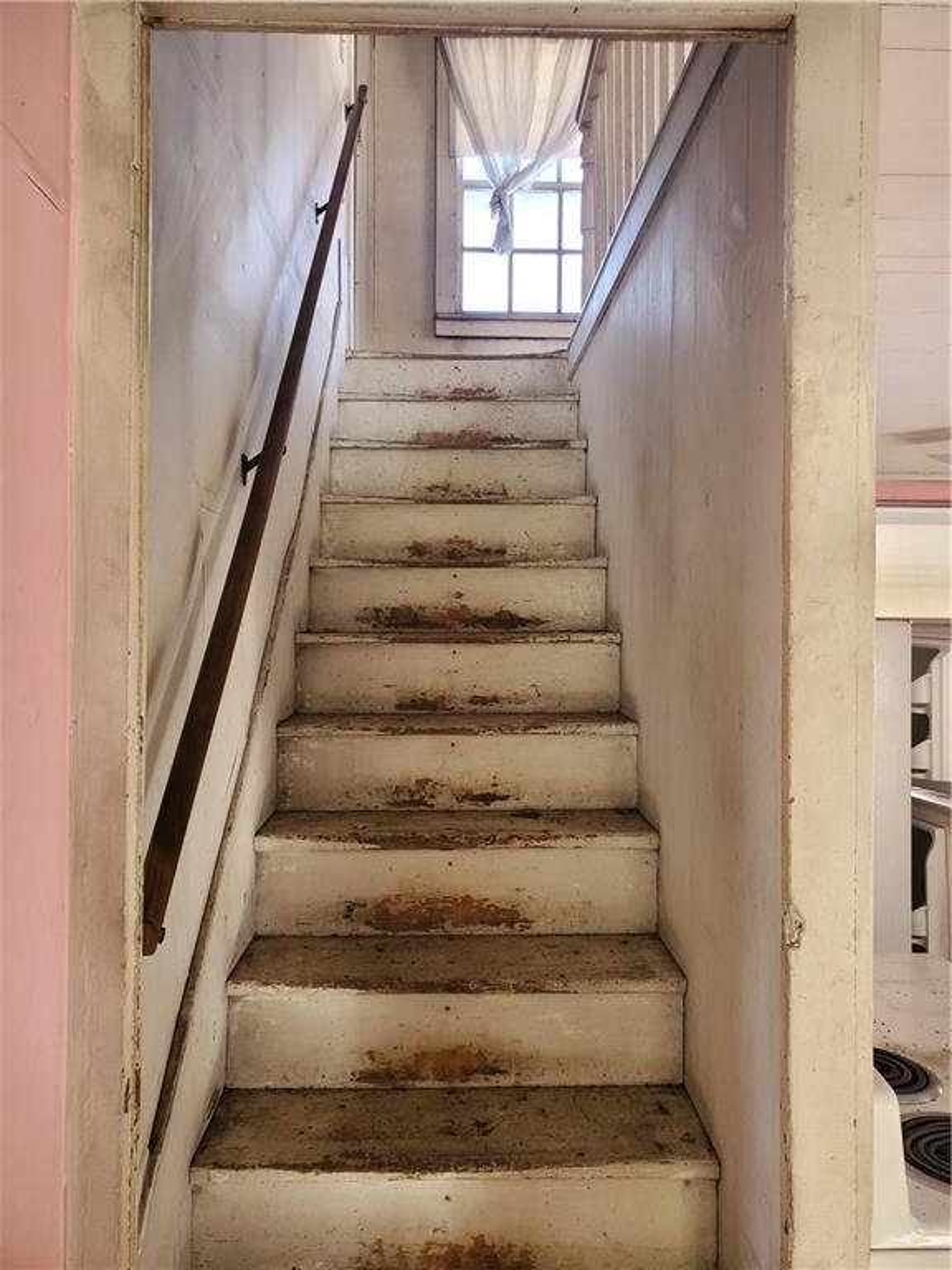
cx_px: 476
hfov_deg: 53.1
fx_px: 953
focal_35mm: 26
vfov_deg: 67.3
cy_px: 635
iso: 160
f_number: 2.4
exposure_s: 1/120
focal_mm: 4.3
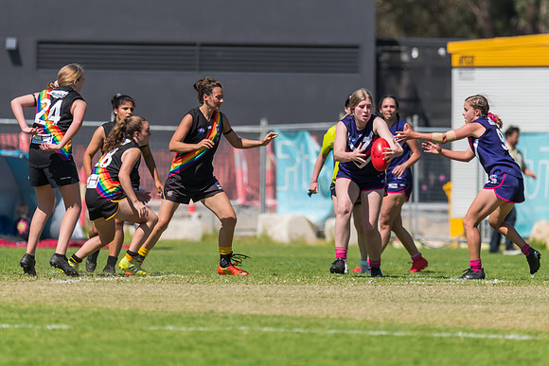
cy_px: 108
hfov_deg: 3.3
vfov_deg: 2.2
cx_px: 266
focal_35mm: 634
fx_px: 9672
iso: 800
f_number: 6.3
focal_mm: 450
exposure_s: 1/5000
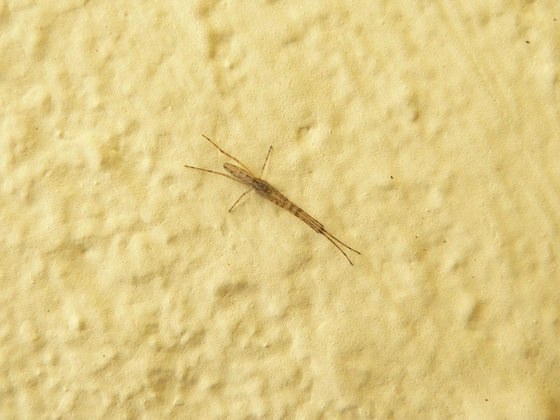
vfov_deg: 22.3
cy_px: 210
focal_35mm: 66
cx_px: 280
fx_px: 1068
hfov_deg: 29.4
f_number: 4
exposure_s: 1/100
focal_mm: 11
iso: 100
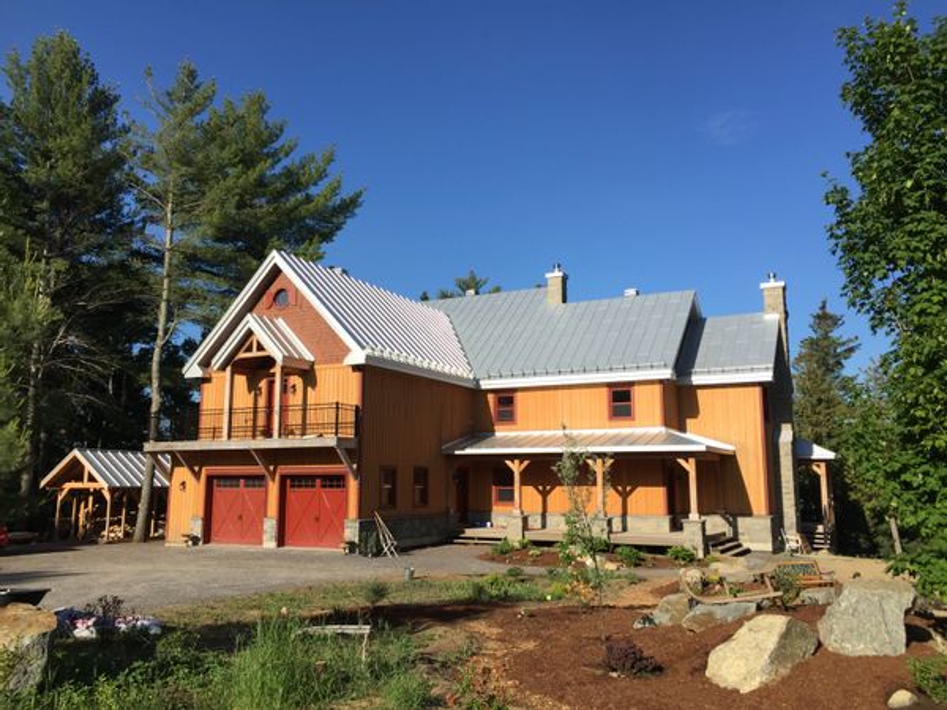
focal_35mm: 29
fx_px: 793
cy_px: 355
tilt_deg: +10.5
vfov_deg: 48.2
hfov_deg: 61.7
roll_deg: +0.3
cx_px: 474
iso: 32
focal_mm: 4.15
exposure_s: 1/1980
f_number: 2.2
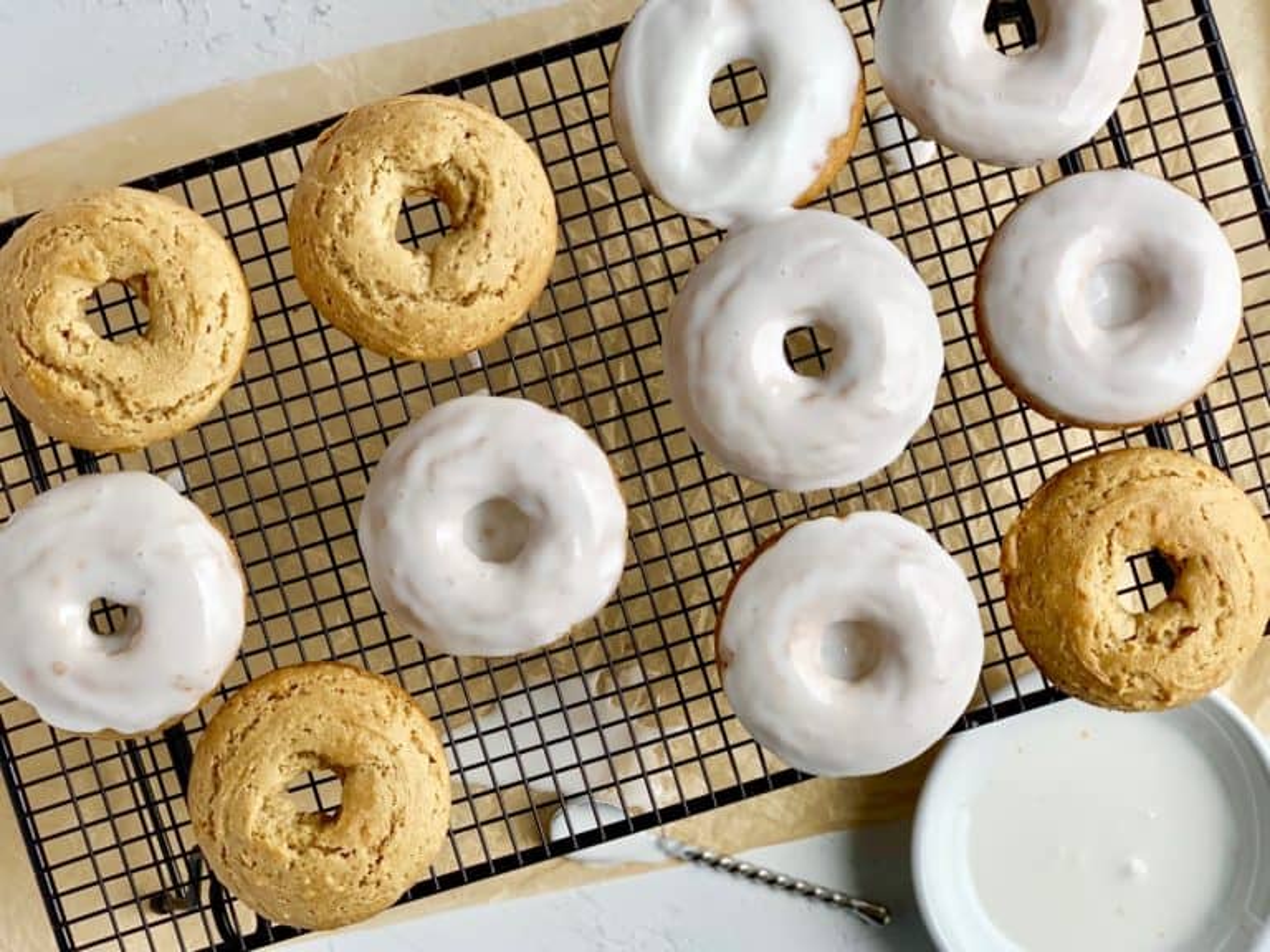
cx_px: 635
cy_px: 476
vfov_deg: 28.0
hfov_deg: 36.8
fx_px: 1908
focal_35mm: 52
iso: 16
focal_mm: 6
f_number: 2.4
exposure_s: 1/122
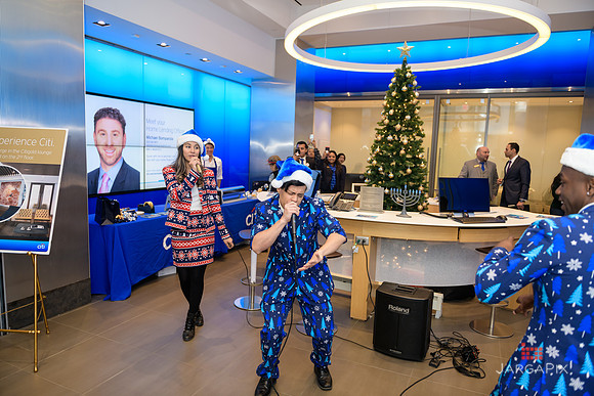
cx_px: 297
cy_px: 198
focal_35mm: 24
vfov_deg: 53.2
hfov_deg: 73.7
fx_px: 396
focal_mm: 24
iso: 400
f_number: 3.2
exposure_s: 1/125
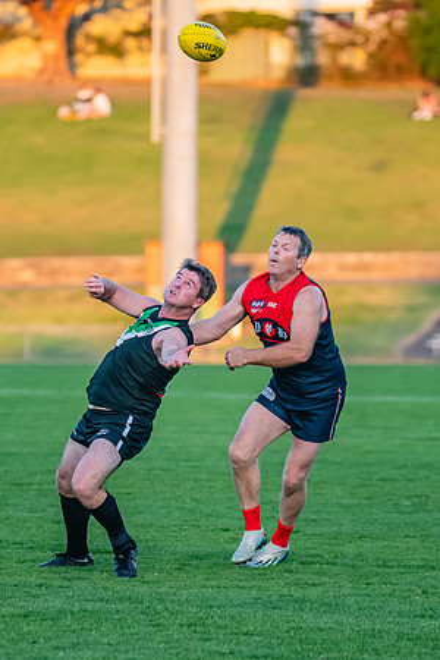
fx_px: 5908
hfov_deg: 4.3
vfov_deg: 6.4
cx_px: 172
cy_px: 376
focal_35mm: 322
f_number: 2.8
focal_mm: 160
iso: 1400
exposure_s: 1/1600
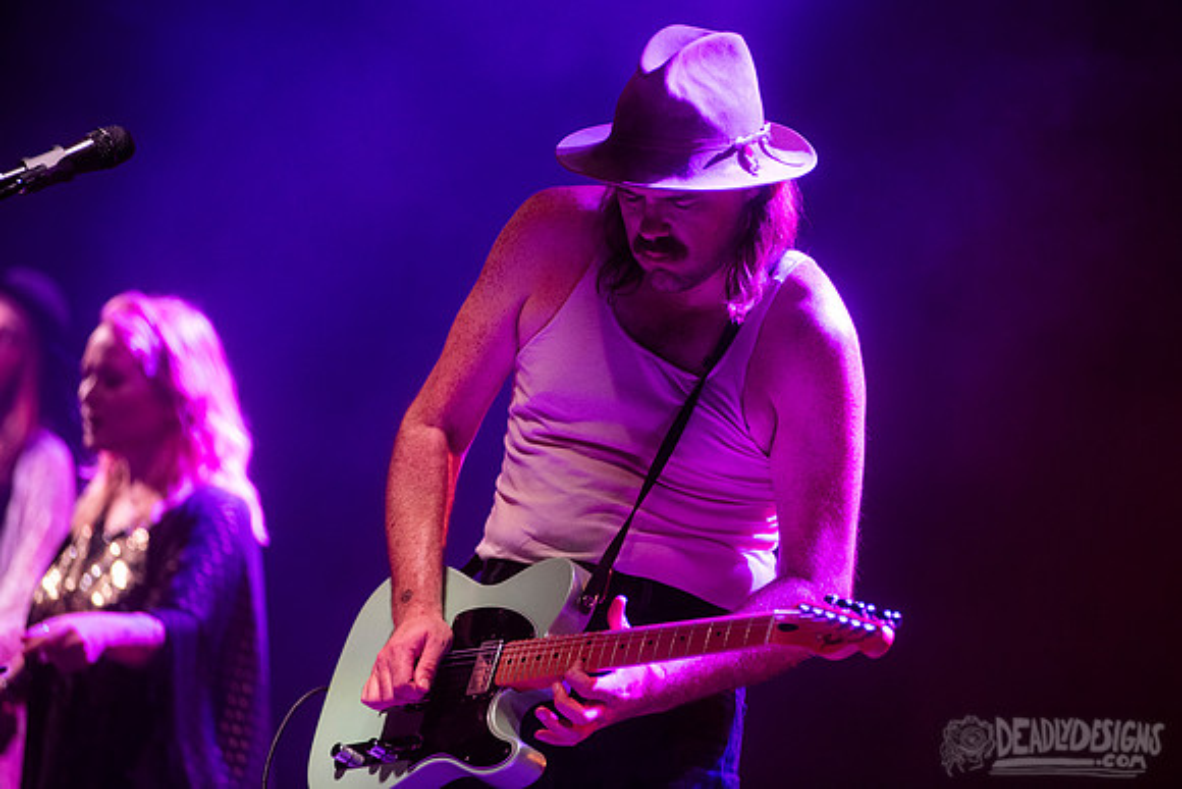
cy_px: 371
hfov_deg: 9.7
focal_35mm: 212
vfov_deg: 6.5
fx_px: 6960
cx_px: 626
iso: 2500
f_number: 3.2
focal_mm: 200
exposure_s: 1/320
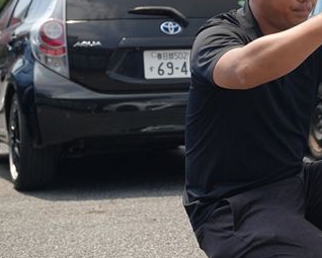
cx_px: 376
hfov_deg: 15.6
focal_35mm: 119
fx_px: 1132
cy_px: 47
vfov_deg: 12.9
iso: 1250
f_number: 4
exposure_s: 1/160
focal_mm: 50.3
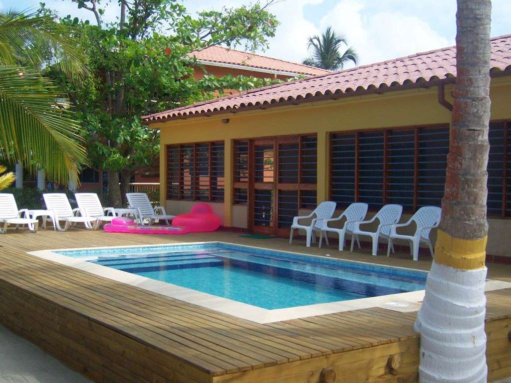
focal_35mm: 45
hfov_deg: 42.1
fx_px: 664
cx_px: 256
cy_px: 192
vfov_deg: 32.2
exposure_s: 1/640
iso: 80
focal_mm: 7.7
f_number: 3.2
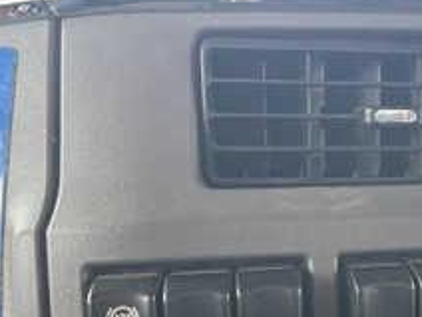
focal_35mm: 49
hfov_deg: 36.9
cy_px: 269
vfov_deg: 28.8
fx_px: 597
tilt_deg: -18.6
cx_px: 362
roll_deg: +0.7
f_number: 1.6
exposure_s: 1/121
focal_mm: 5.1
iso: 100
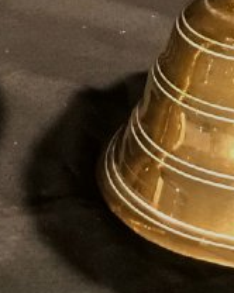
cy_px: -197
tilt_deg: -10.6
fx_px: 1370
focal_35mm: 158
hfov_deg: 9.7
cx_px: 38
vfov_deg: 11.5
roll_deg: +0.7
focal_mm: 3.99
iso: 80
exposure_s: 1/8
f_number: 1.8
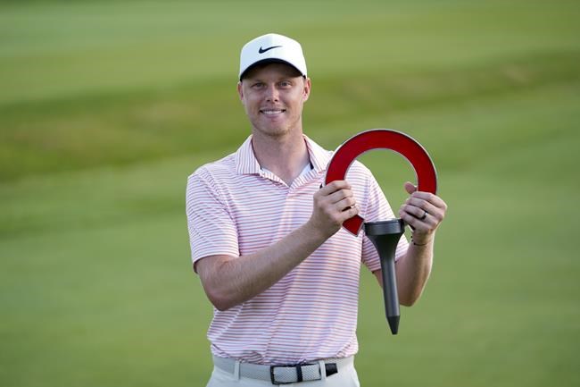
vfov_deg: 7.9
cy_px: 194
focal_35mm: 173
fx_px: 2786
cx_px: 290
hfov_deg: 11.9
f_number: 2.8
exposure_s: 1/800
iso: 200
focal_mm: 173
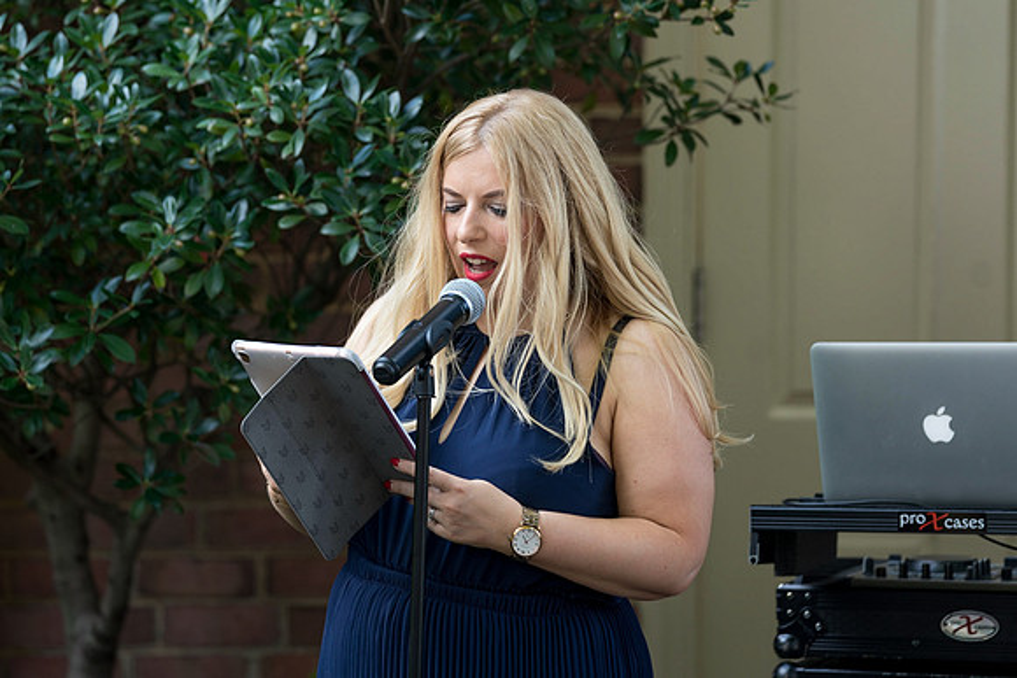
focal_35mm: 174
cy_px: 317
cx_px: 432
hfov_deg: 11.8
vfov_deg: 7.9
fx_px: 4922
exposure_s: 1/100
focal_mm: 151
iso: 100
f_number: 4
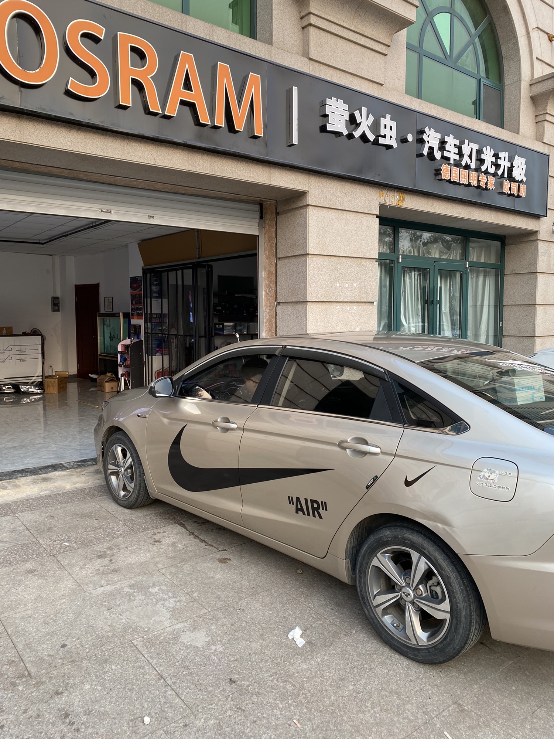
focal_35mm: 26
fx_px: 555
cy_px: 370
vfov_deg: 67.3
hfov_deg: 53.1
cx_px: 277
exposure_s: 1/122
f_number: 1.8
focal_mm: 4.25
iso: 40
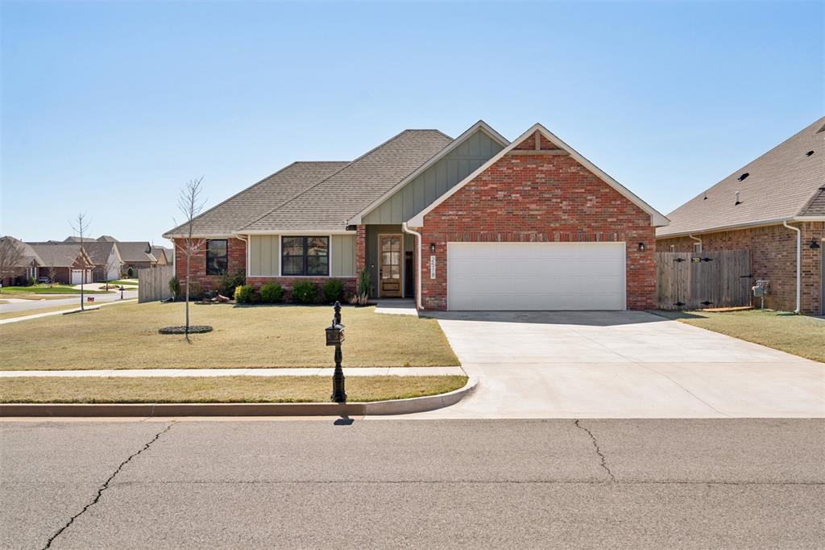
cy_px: 275
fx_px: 802
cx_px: 412
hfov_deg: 54.4
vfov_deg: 37.8
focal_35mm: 35
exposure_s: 1/1250
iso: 200
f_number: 7.1
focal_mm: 35
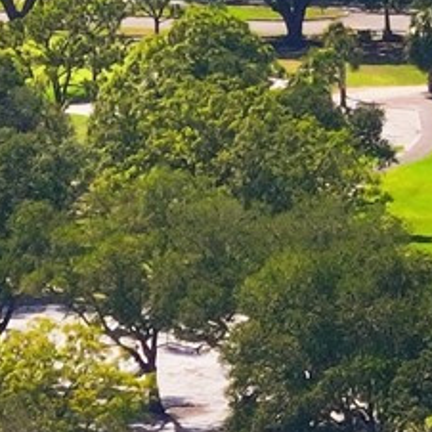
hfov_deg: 1.7
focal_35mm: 1037
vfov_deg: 1.7
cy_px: -610
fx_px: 14642
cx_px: 547
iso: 100
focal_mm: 30.7
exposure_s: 1/1000
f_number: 3.4
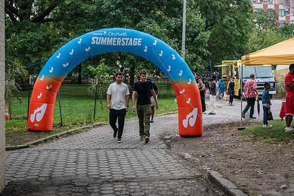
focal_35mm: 54
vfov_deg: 25.1
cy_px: 85
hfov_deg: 36.8
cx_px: 170
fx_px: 441
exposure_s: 1/320
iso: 3200
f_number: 4
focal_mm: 44
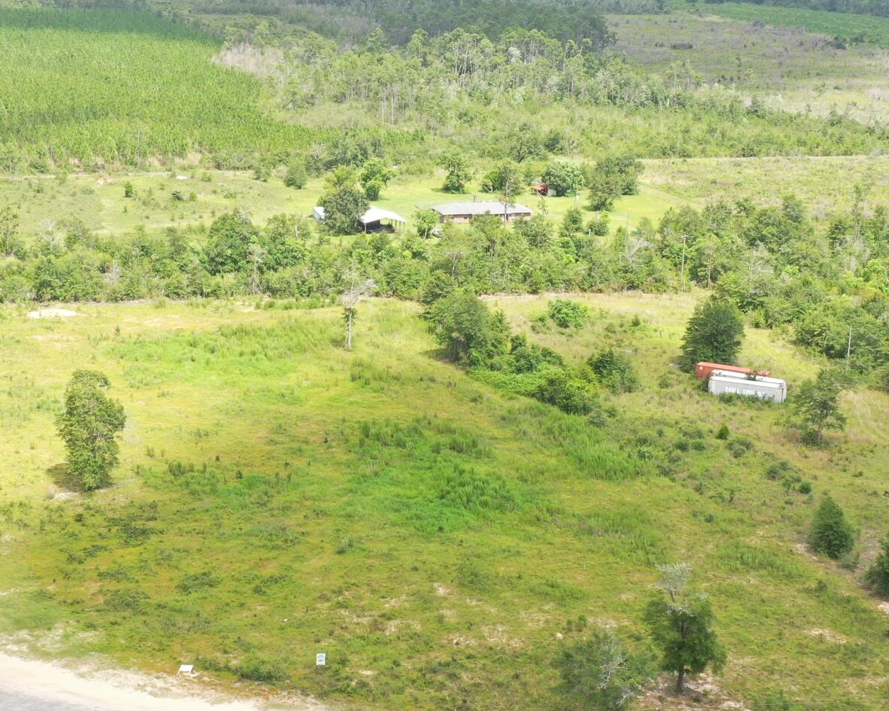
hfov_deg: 28.2
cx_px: 334
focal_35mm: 67
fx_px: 1762
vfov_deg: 22.8
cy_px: 391
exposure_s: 1/200
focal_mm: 10.26
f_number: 5
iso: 100
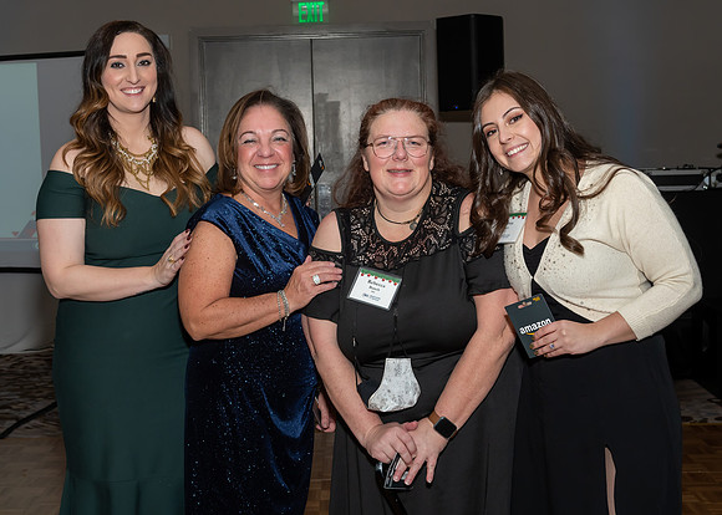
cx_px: 323
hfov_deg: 34.0
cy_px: 255
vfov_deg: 24.6
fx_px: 1181
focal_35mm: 58
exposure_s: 1/250
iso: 400
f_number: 6.3
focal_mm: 32
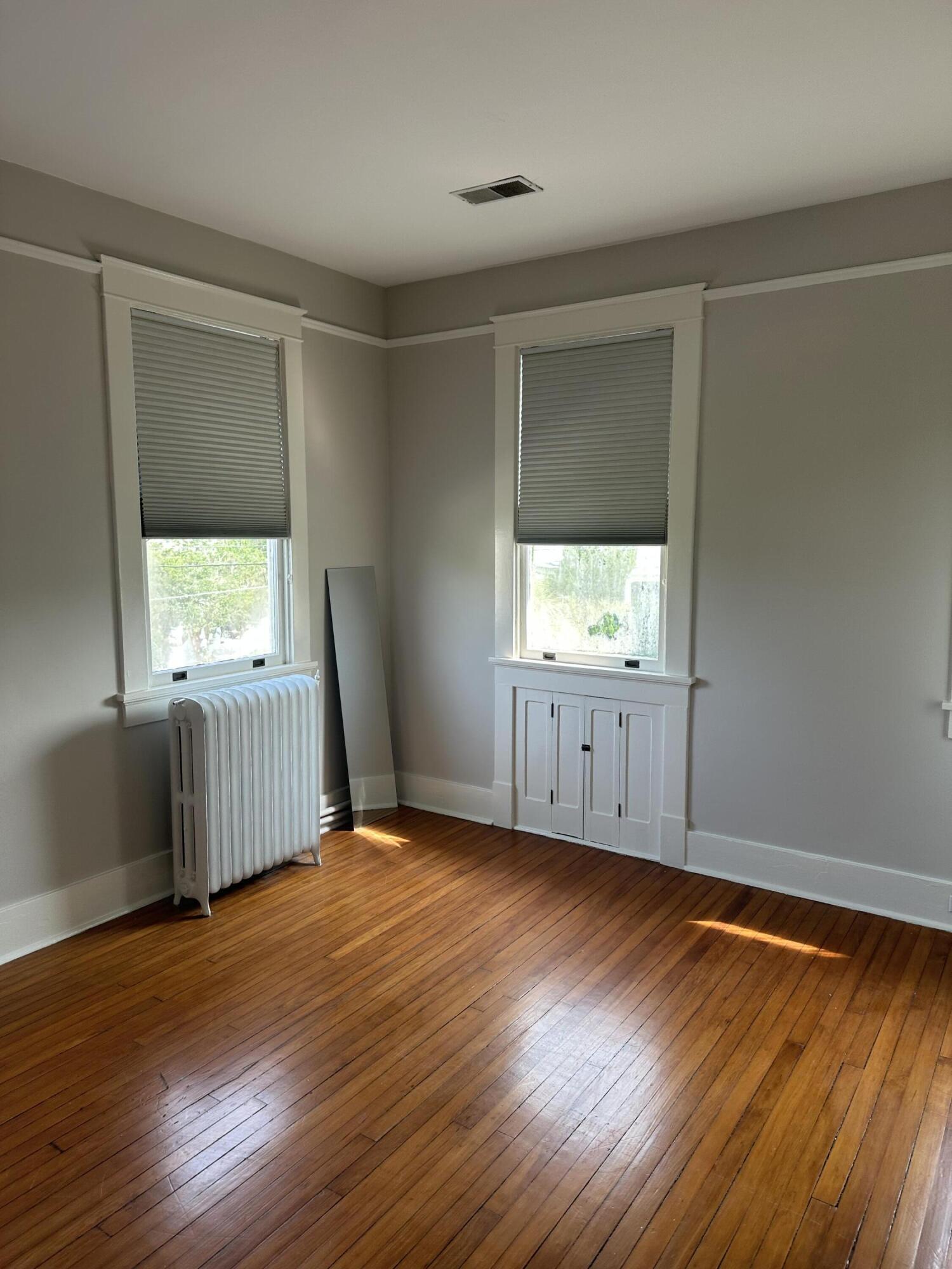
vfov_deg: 71.6
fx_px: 880
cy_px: 634
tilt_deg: -7.1
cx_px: 476
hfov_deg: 56.8
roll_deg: -0.6
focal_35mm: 24
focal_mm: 6.86
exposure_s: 1/121
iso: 80
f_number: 1.78
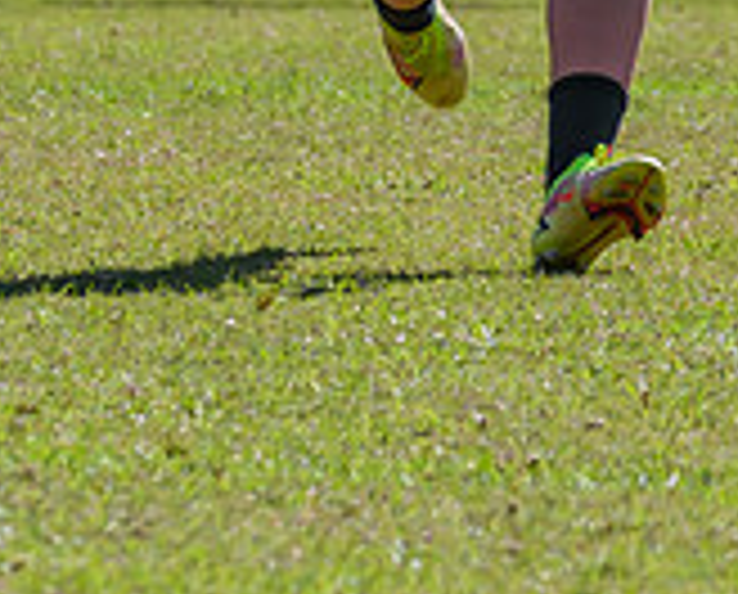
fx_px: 25769
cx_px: 528
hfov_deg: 1.6
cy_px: -395
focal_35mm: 1177
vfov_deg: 1.3
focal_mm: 210
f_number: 8
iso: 800
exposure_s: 1/1250
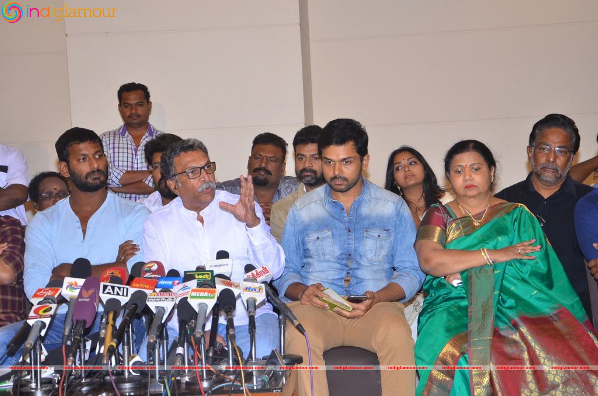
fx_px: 1243
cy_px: 198
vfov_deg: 18.1
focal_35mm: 75
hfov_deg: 27.0
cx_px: 299
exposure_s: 1/125
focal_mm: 50
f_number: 6.3
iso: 1100
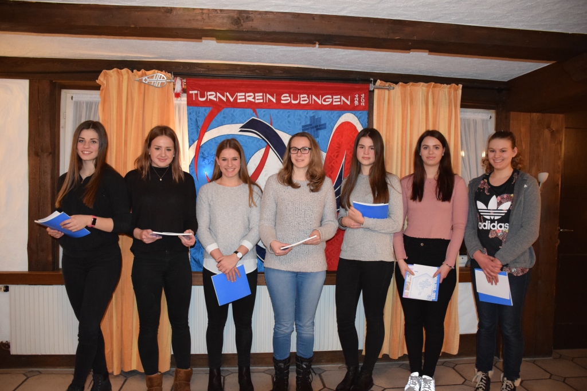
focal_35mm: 27
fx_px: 440
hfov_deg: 67.4
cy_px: 196
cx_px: 294
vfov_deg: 47.9
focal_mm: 18
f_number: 3.5
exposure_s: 1/60
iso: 3200
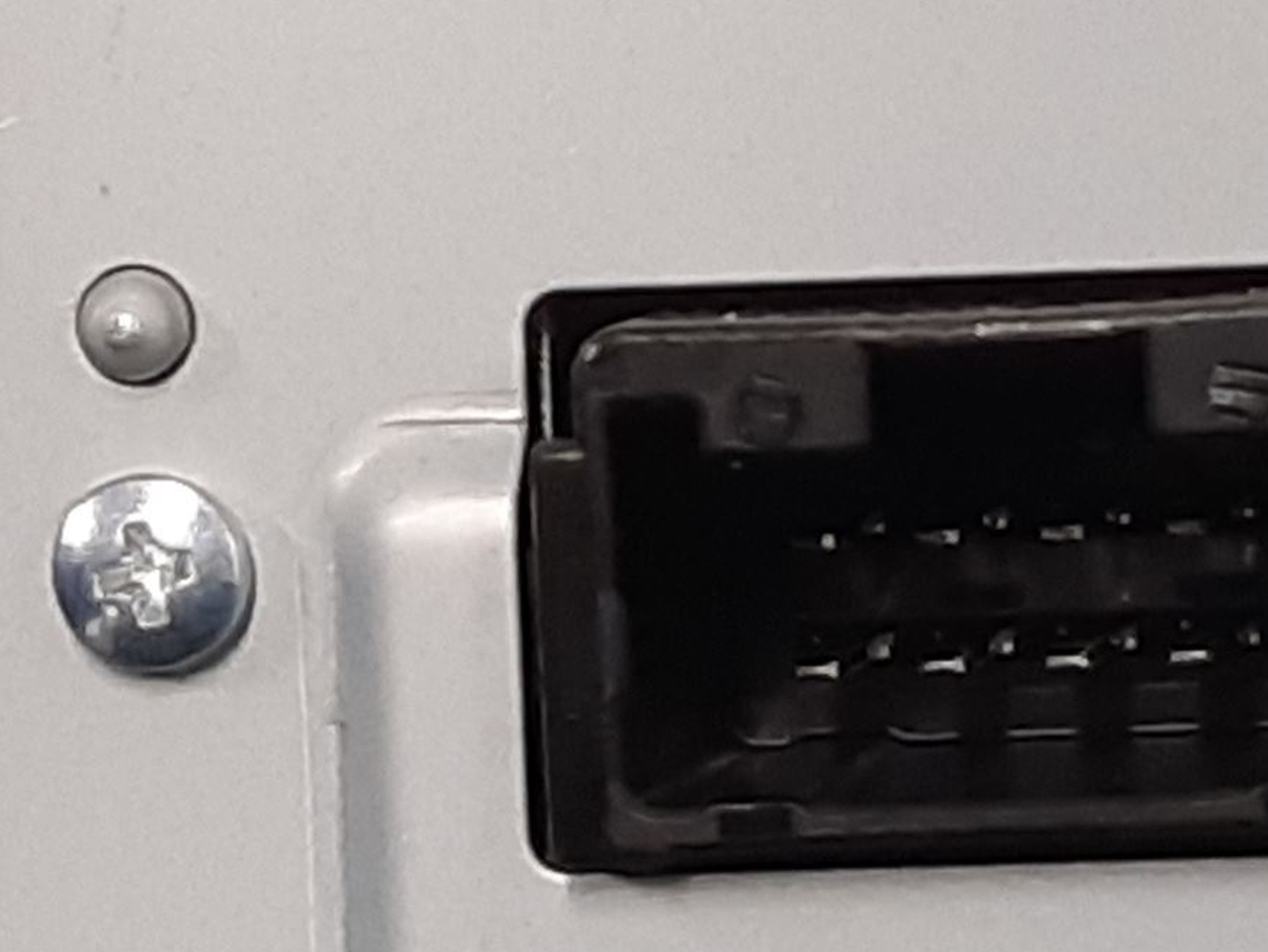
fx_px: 2199
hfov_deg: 30.6
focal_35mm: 60
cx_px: 1169
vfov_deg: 24.4
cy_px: 505
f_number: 1.7
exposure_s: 1/50
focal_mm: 3.93
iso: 125
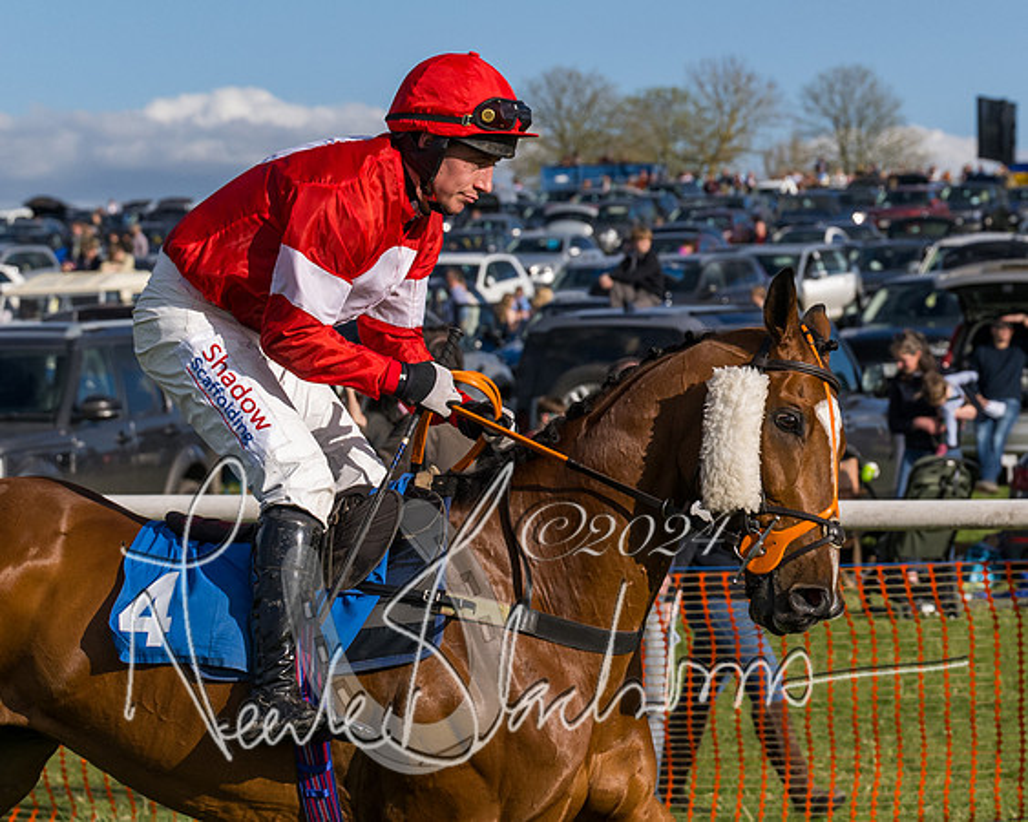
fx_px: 5239
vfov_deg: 9.0
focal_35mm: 172
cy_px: 558
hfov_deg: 11.2
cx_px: 517
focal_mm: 70
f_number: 5
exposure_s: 1/3200
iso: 400
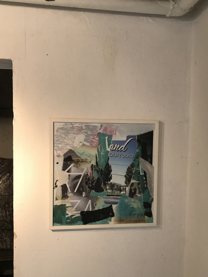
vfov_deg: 52.6
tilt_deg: -4.2
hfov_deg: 40.7
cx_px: 103
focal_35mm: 35
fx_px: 280
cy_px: 151
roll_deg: -3.2
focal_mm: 3.99
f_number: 1.8
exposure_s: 1/33
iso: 32
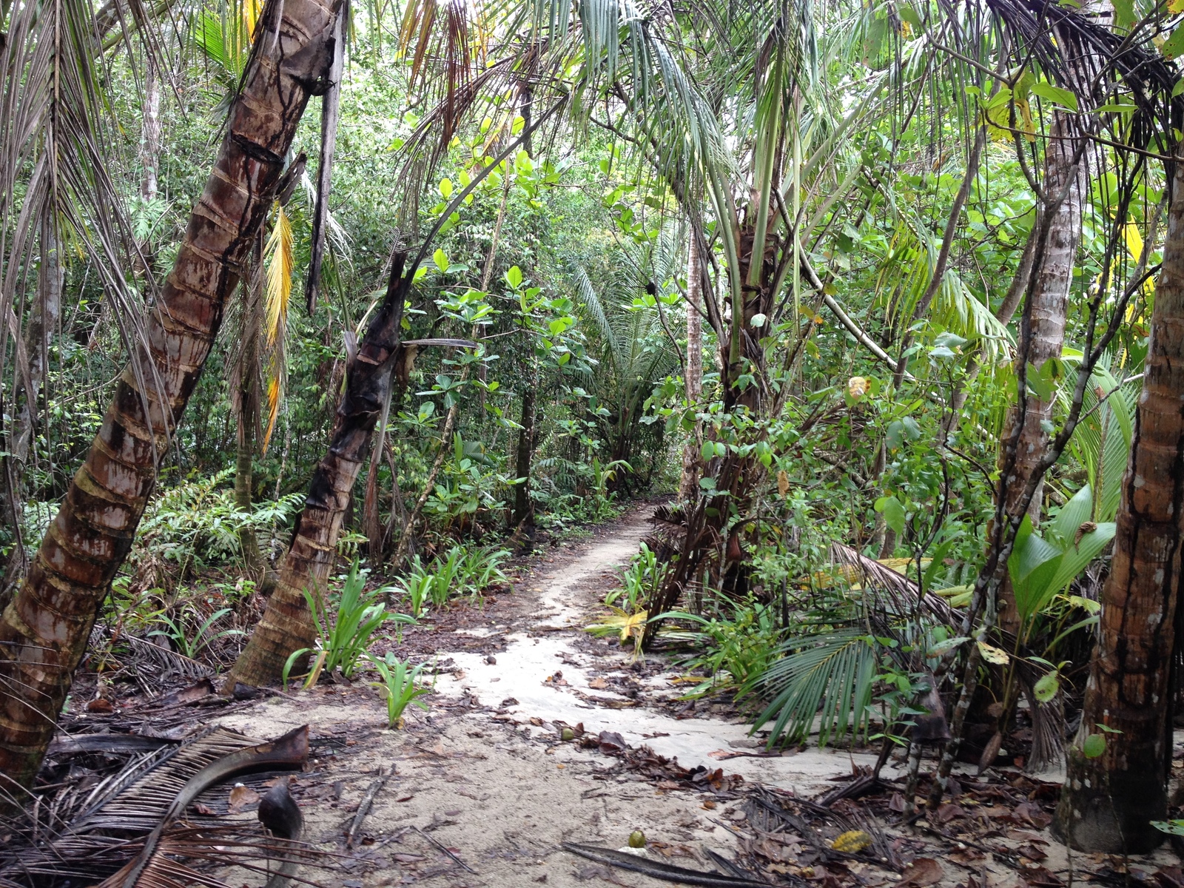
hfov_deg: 52.6
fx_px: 1197
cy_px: 444
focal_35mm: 35
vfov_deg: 40.7
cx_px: 592
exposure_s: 1/40
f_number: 2.4
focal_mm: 4.28
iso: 50
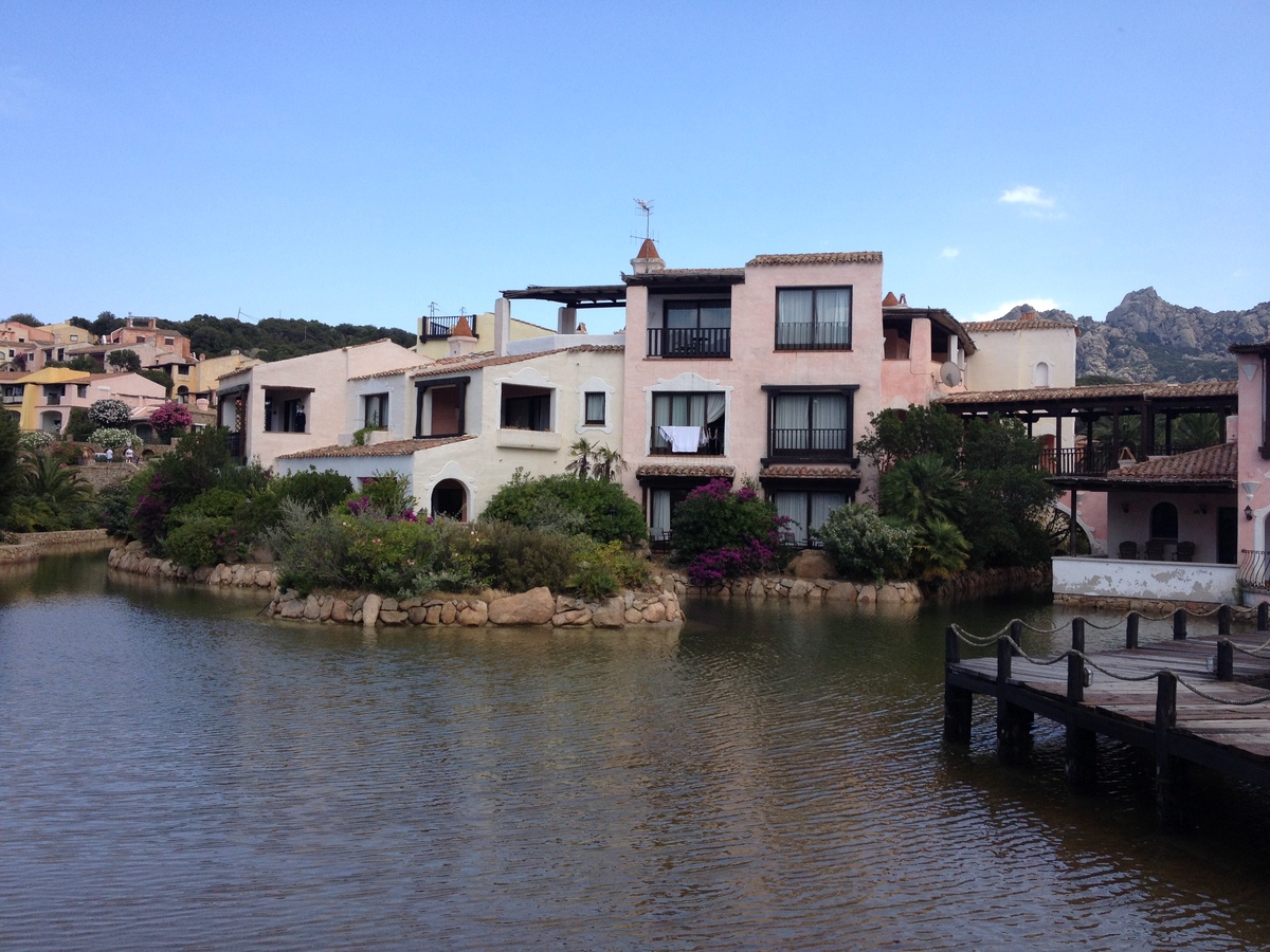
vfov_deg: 40.7
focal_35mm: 35
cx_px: 635
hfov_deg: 52.6
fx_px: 1284
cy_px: 476
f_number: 2.4
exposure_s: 1/812
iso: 50
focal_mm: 4.28
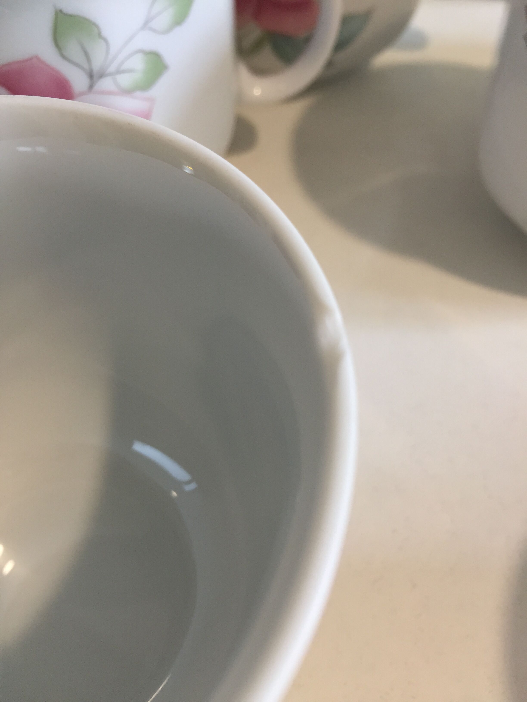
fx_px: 589
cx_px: 264
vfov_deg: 61.7
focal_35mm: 29
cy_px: 351
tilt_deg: -55.2
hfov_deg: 48.2
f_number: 2.2
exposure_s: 1/33
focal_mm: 4.15
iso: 125
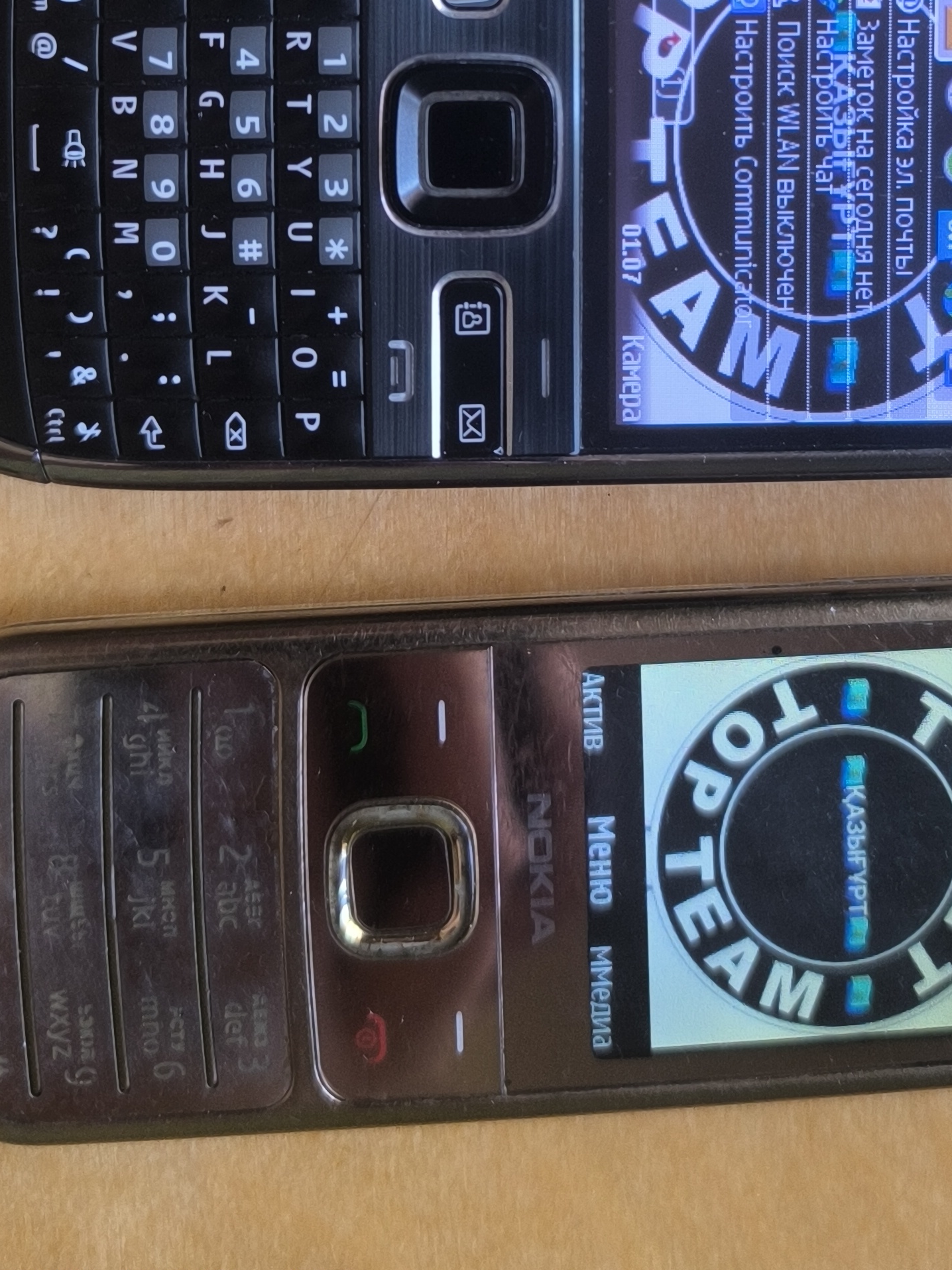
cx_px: 603
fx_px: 1797
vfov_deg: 36.4
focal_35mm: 49
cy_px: 117
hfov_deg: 29.5
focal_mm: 6.14
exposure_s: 1/50
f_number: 1.65
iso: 640
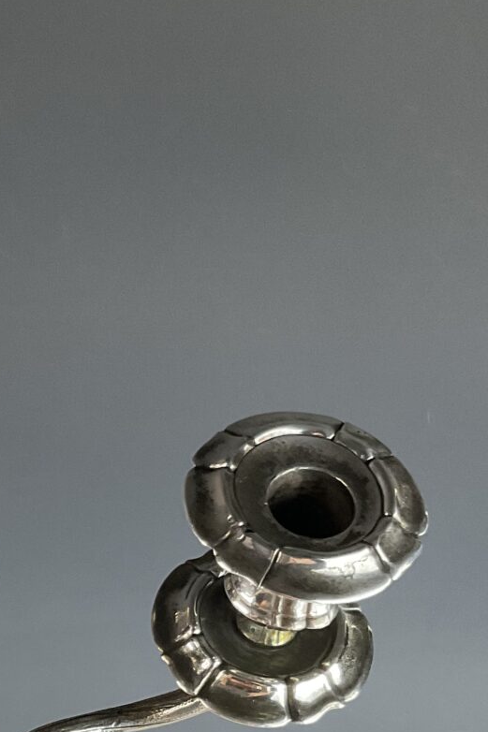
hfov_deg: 16.7
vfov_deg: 25.0
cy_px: 633
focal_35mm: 79
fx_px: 1607
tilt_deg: -62.8
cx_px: -59
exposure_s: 1/100
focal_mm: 3
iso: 64
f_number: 1.8
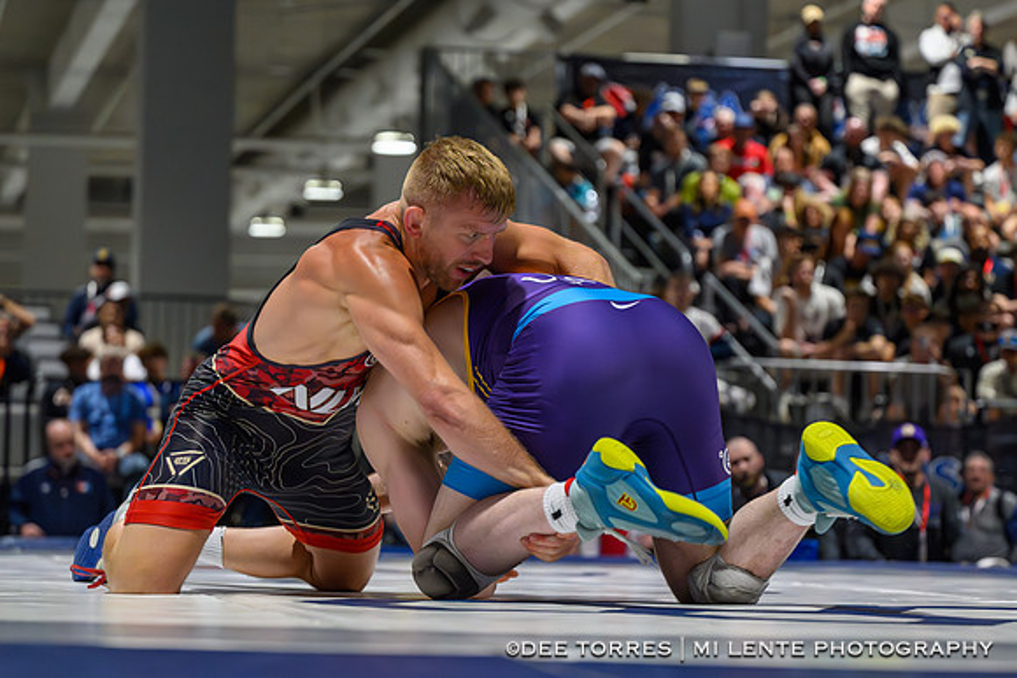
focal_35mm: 115
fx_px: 3238
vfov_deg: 12.0
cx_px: 578
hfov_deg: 17.8
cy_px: 373
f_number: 2.8
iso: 5600
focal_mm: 77
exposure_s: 1/640
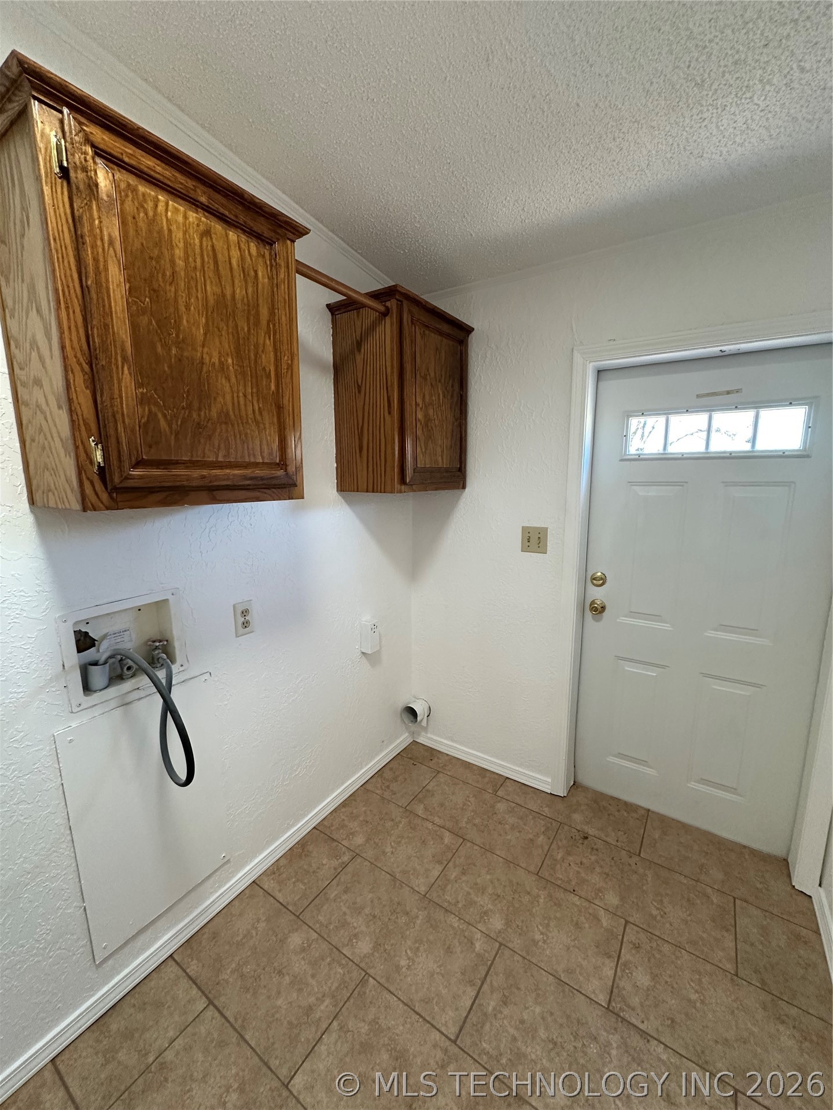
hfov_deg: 85.7
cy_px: 555
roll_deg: -0.5
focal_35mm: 14
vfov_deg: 102.1
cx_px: 416
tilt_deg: -9.9
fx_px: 449
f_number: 2.2
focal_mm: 2.22
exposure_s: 1/120
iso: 250
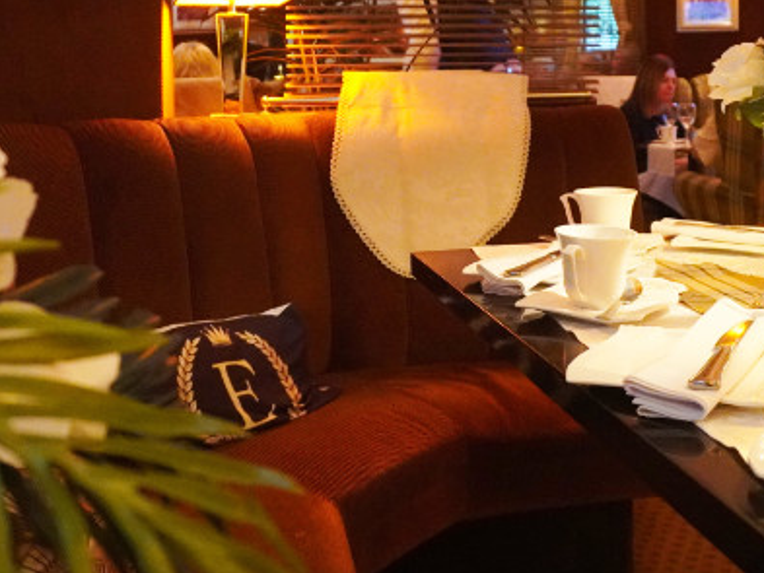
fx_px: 1038
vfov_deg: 29.9
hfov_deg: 40.3
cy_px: 83
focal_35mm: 47
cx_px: 449
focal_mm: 16
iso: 6400
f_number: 3.5
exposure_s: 1/60
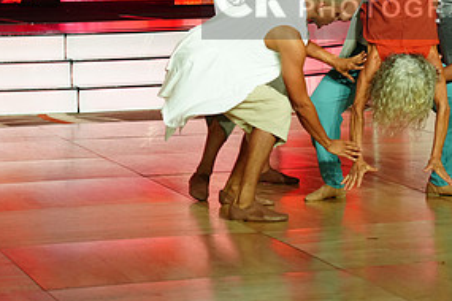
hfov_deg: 12.7
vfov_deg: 8.5
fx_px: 2021
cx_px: 374
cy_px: -2
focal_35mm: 161
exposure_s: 1/400
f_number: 4
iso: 2000
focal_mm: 79
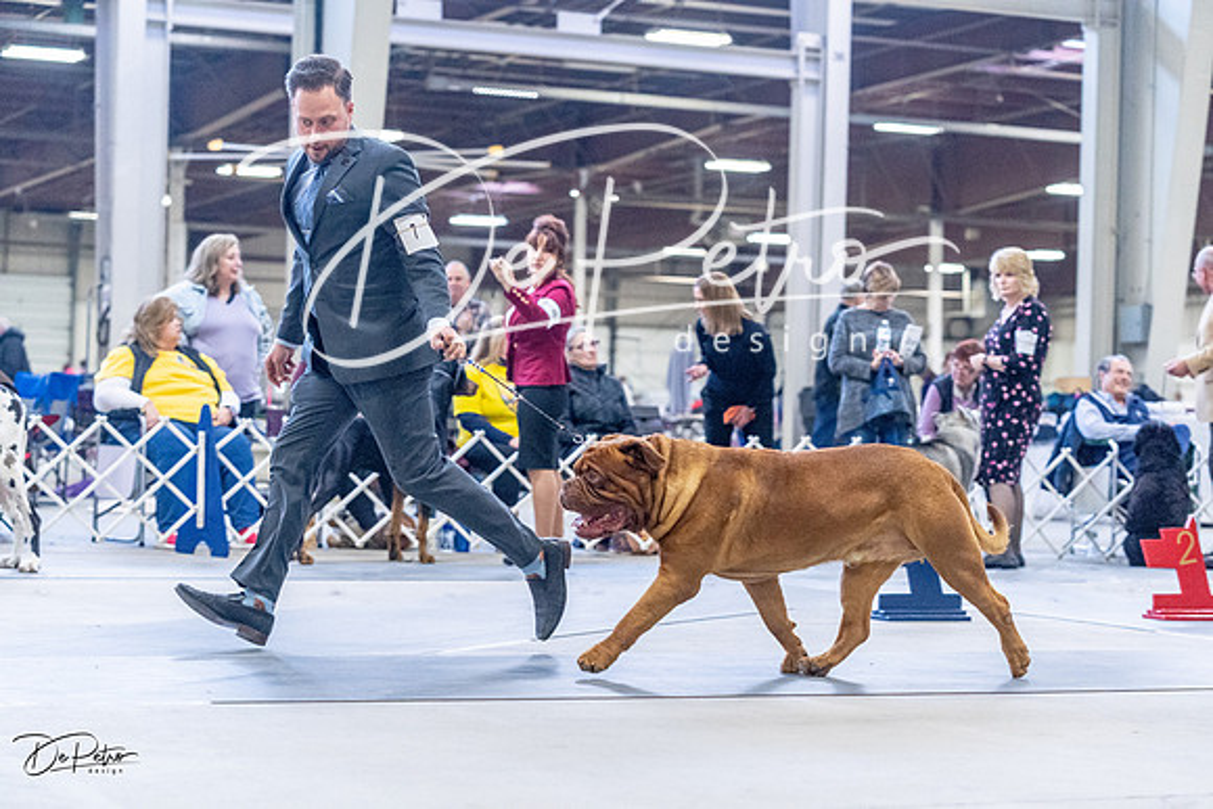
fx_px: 2898
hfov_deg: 23.6
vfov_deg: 15.9
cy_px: 404
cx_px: 606
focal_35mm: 86
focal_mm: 86
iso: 6400
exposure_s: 1/320
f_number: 3.5
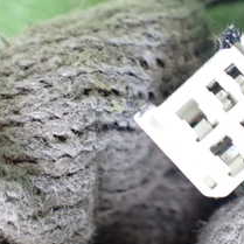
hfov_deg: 22.3
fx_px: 606
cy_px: 141
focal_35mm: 76
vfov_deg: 22.7
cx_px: 215
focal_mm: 5.4
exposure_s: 1/50
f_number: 2.3
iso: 800
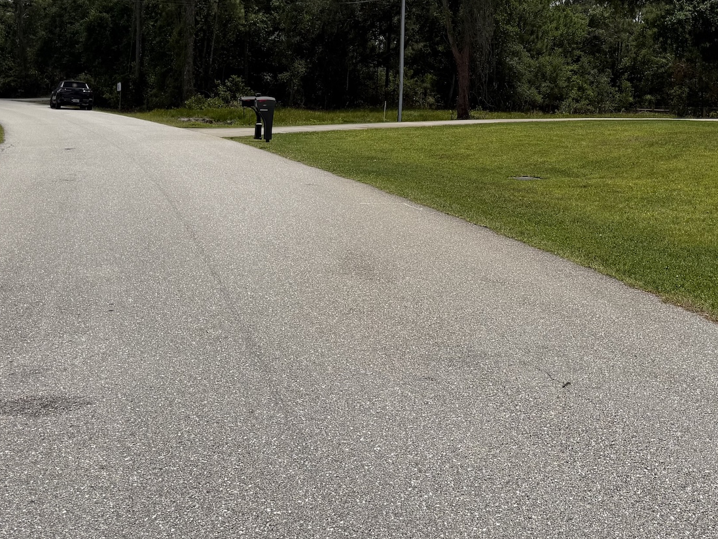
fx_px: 871
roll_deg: -3.2
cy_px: 98
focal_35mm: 42
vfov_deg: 33.2
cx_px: 496
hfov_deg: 43.9
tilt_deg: -0.4
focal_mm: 6.76
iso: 80
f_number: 1.78
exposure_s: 1/9091
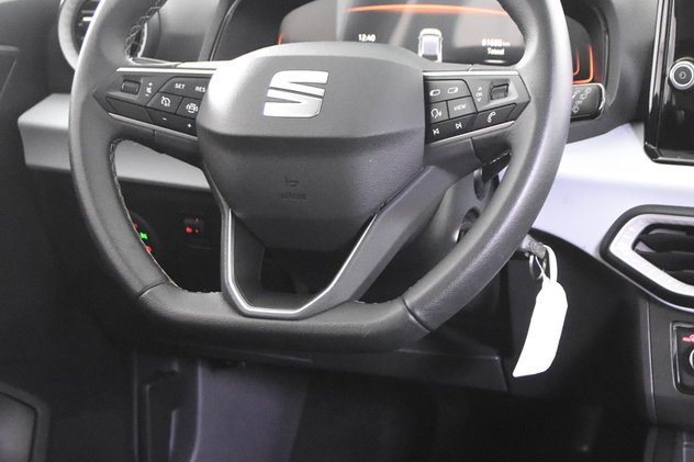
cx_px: 413
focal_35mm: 79
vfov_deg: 17.3
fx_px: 1522
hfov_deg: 25.6
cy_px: 272
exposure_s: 1/40
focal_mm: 26
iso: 7200
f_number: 3.2
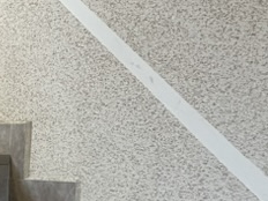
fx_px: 890
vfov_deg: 12.7
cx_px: -106
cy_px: 222
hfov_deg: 16.0
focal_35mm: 115
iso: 125
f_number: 1.6
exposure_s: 1/85
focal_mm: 4.2
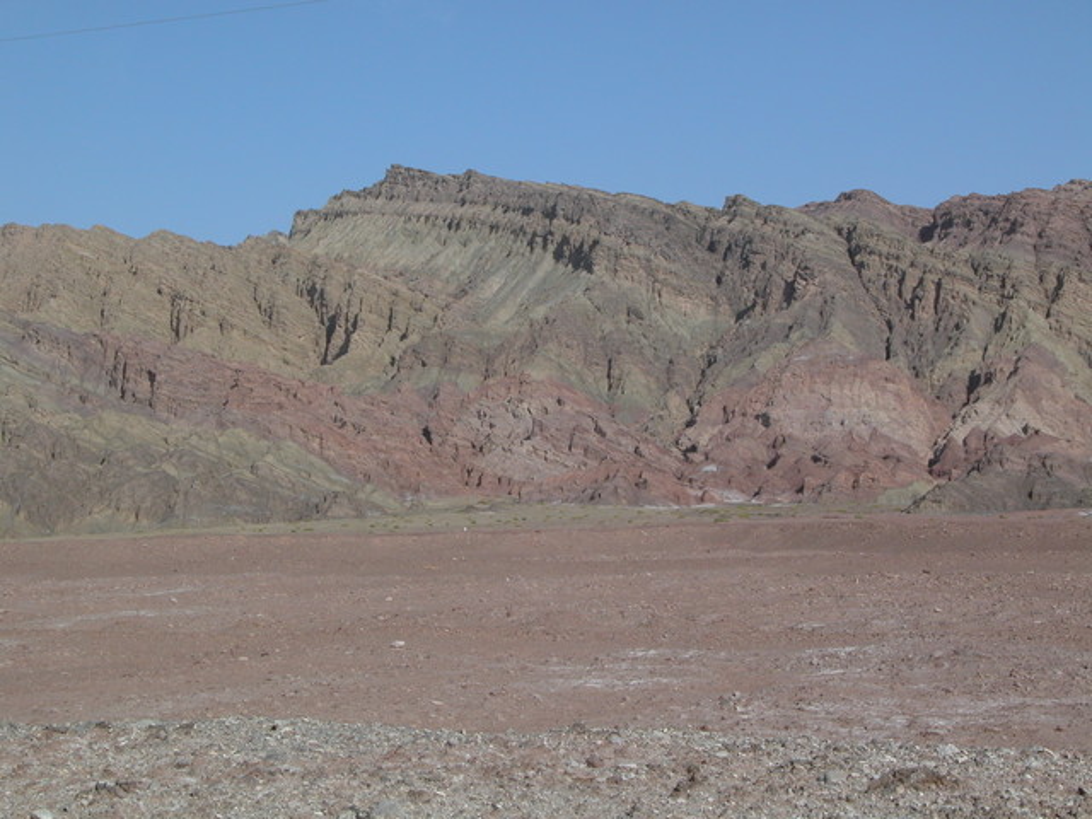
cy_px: 410
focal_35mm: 74
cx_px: 546
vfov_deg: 19.9
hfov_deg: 26.3
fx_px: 2334
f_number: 7.5
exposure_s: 1/417
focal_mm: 18.8
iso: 100
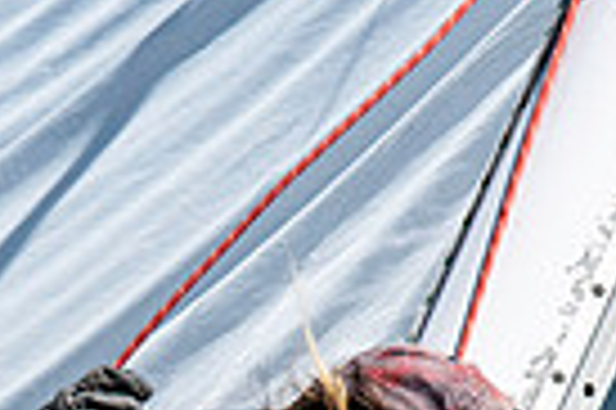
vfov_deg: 0.7
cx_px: 40
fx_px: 32540
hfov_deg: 1.1
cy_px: 660
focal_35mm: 1904
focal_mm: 300
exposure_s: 1/3200
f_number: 5.6
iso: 320
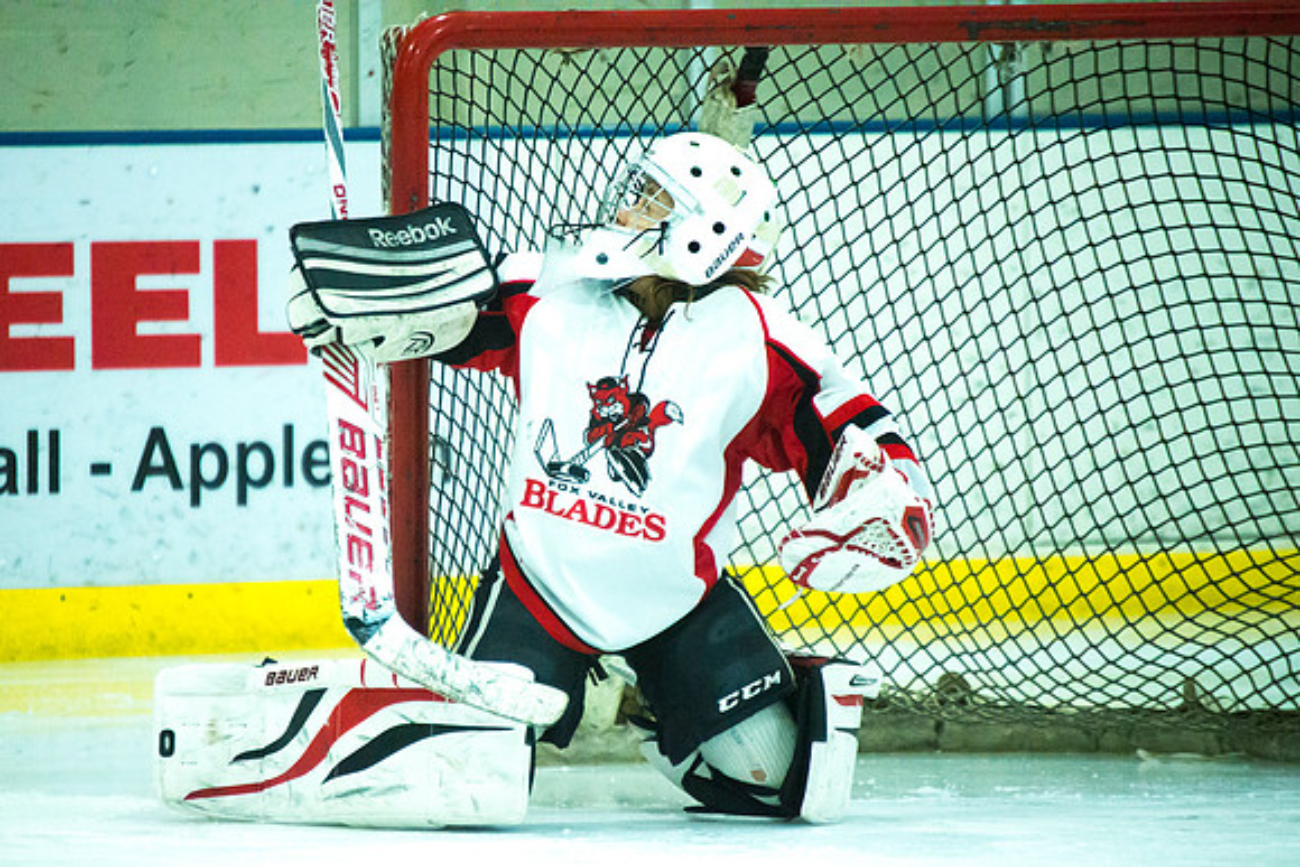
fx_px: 16849
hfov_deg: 4.4
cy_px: 506
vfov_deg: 2.9
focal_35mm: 466
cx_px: 542
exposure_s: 1/800
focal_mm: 400
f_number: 5.6
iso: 6400
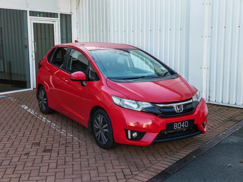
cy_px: 91
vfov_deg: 30.3
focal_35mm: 48
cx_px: 122
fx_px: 337
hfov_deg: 39.7
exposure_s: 1/100
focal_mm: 6.12
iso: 80
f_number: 1.9
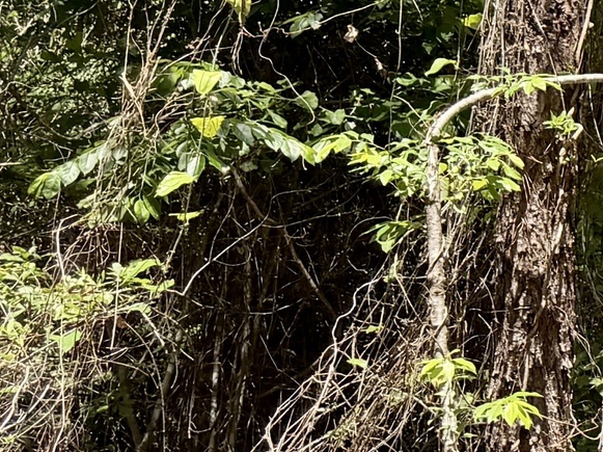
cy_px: -9
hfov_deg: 11.9
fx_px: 2211
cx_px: 1541
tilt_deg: +3.2
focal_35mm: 127
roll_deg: -0.6
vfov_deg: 11.5
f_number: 1.78
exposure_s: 1/1522
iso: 80
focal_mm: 6.76
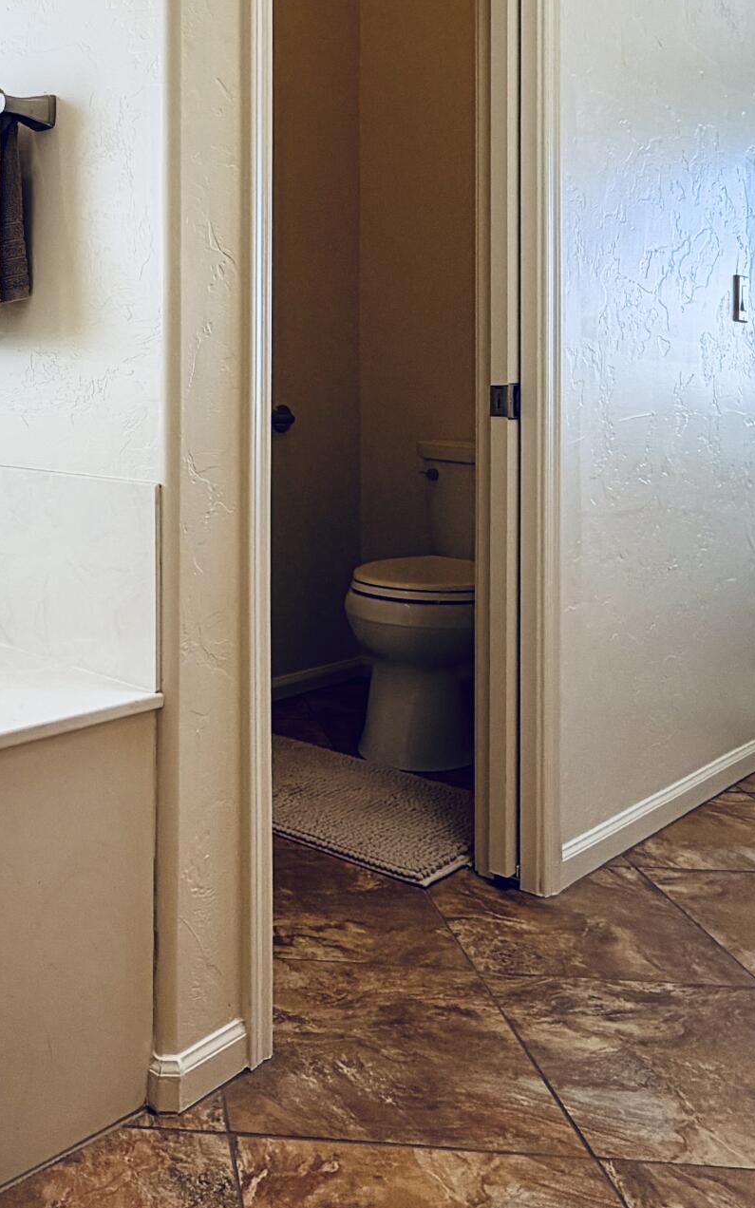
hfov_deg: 33.1
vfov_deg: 53.9
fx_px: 1152
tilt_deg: +0.6
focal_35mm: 35
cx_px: -6
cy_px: 376
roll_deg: -0.3
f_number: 2.2
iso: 32
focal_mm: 2.22
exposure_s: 1/120
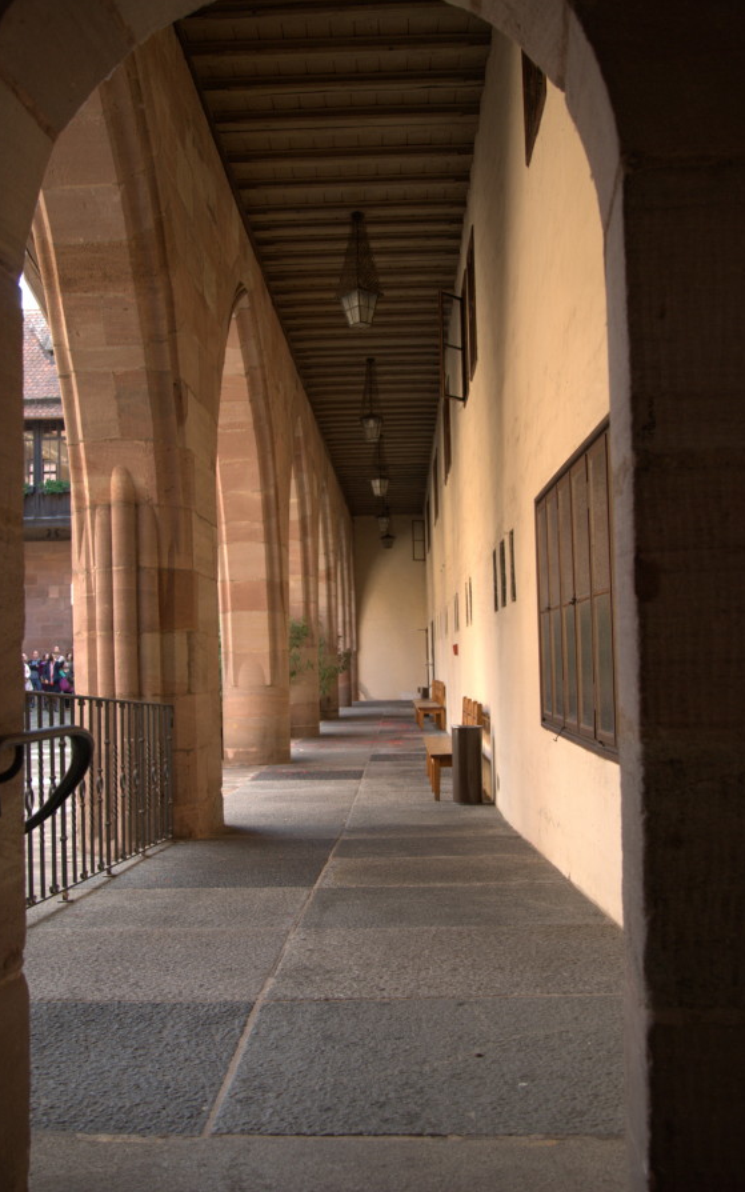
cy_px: 597
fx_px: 1202
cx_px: 365
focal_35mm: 37
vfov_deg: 52.7
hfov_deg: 34.4
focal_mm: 24
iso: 200
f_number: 4
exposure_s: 1/60
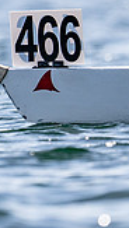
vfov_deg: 1.0
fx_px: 13526
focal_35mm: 2230
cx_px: 18
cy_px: 43
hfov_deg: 0.5
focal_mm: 400
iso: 200
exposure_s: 1/2500
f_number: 4.5
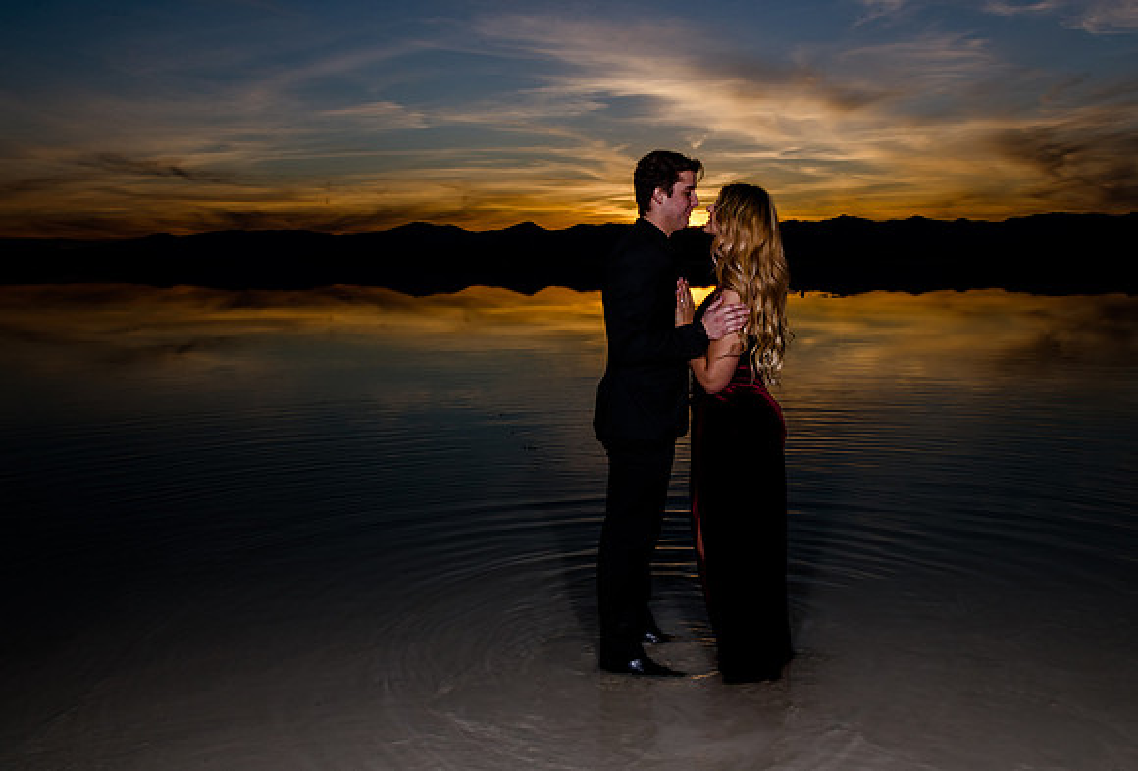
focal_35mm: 35
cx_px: 608
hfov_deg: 53.8
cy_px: 337
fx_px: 1122
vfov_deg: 37.9
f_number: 18
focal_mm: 30
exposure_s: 1/200
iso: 200
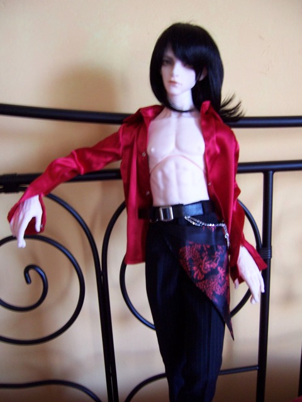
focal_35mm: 36
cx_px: 151
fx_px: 419
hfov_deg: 39.7
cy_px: 201
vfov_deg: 51.4
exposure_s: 1/8
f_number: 3
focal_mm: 6
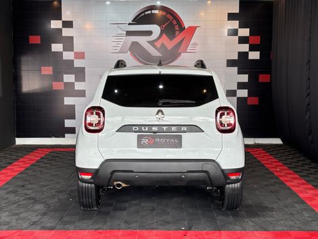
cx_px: 159
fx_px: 478
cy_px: 120
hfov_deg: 36.8
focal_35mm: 52
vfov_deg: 28.1
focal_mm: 5.96
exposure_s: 1/327
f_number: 1.6
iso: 32
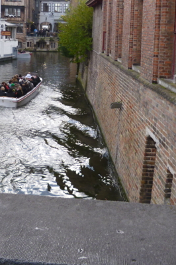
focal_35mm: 50
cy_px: 72
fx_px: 367
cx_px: 79
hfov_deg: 27.0
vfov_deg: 38.8
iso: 100
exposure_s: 1/250
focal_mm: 4.3
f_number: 2.5
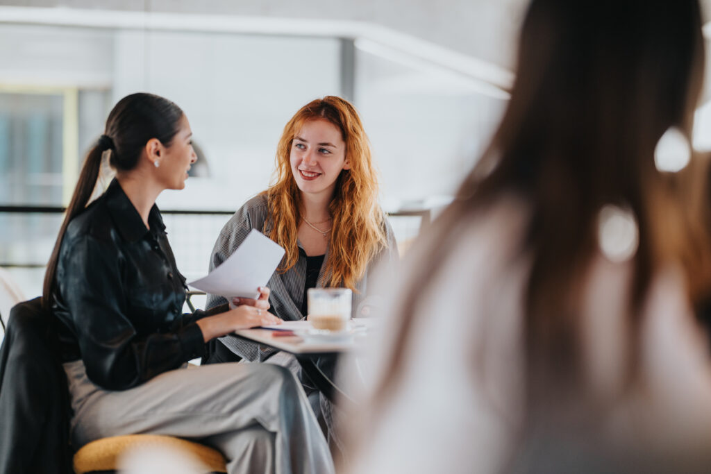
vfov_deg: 16.1
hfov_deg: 23.9
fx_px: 1679
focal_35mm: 85
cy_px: 237
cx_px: 356
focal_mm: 85
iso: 200
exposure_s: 1/250
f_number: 1.2
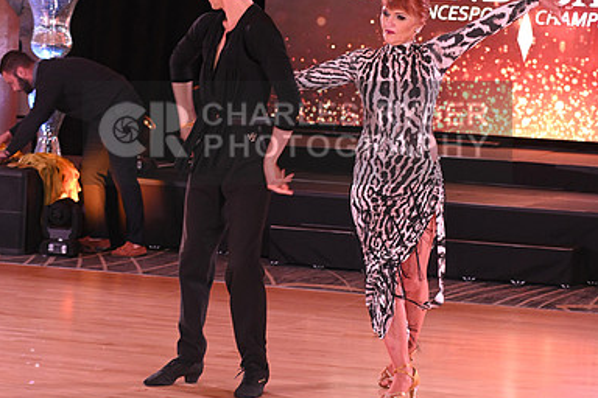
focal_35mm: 148
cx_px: 298
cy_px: 134
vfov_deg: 9.3
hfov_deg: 13.9
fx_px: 2458
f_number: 5
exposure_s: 1/200
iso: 1600
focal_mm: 98
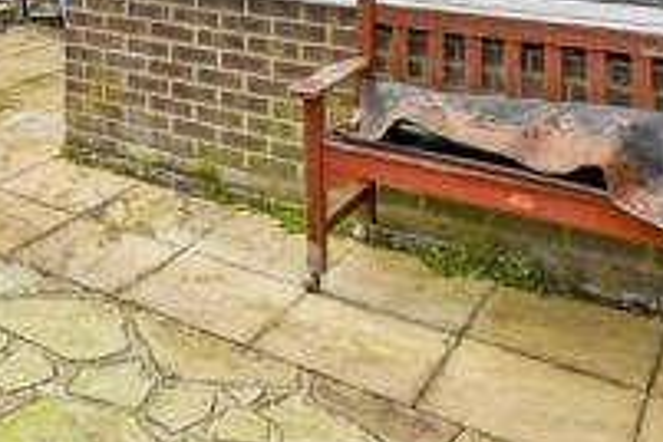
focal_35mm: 49
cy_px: -170
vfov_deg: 23.5
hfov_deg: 36.1
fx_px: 902
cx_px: -8
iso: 1600
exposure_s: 1/3200
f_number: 8
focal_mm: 10
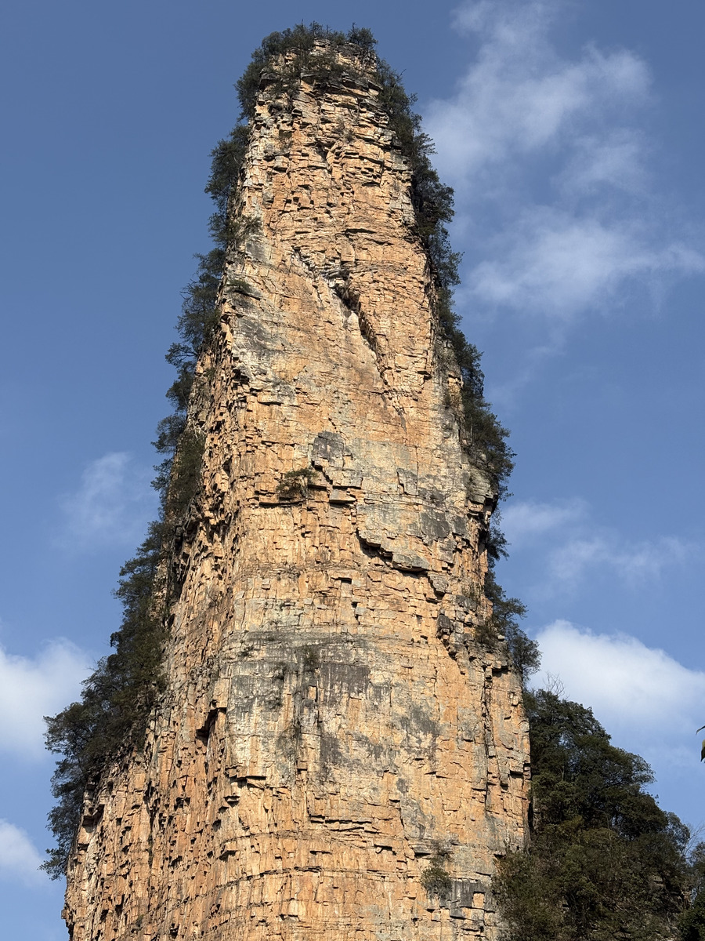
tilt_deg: +37.1
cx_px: 352
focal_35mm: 52
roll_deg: -0.2
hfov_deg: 28.0
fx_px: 1412
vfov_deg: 36.8
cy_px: 470
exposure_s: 1/3125
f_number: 1.6
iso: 32
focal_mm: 5.96
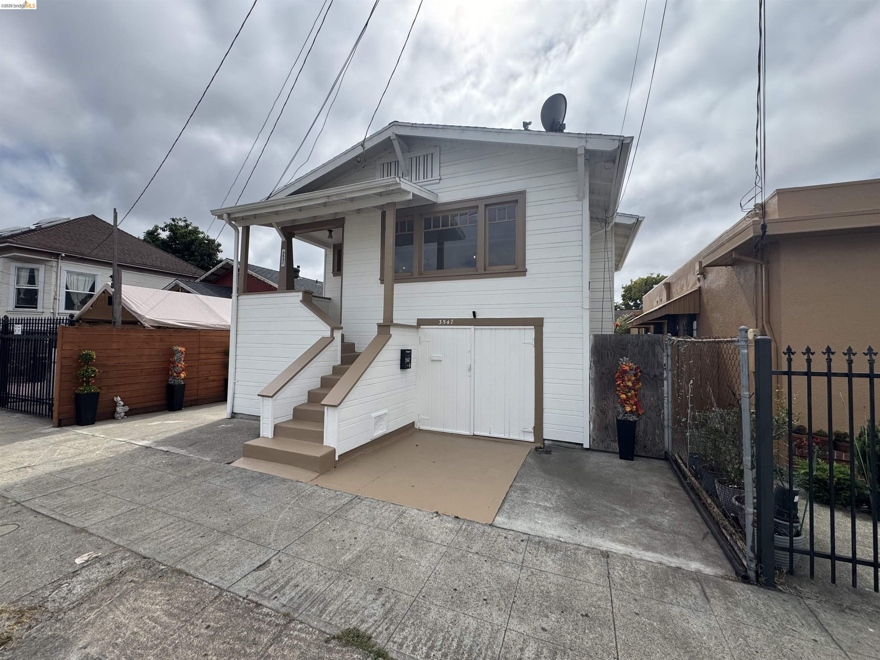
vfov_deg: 85.7
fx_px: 356
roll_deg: -0.5
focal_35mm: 14
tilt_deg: +1.1
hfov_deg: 102.1
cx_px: 440
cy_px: 330
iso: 40
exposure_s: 1/2146
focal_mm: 2.22
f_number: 2.2
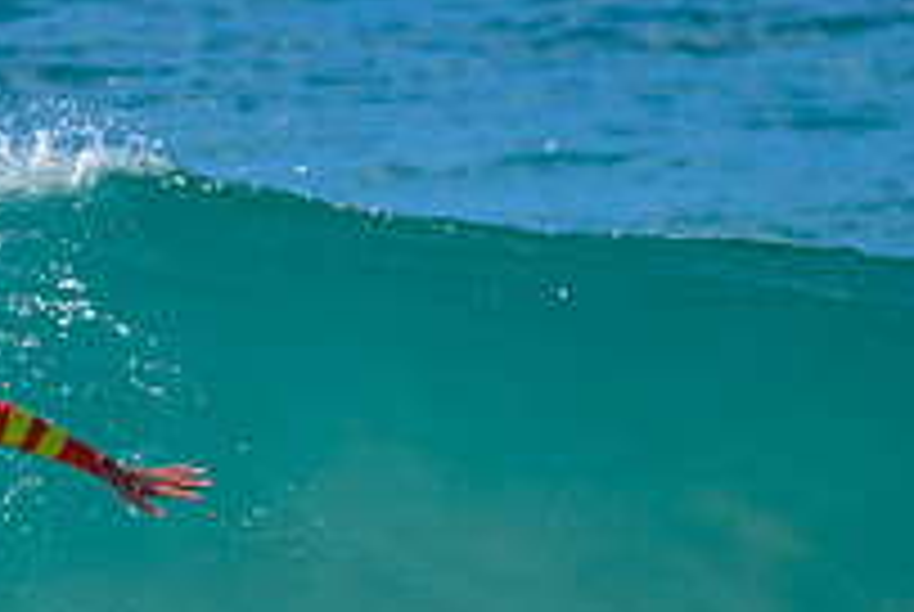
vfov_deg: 0.4
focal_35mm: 3136
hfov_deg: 0.7
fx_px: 79734
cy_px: 489
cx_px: -59
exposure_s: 1/2000
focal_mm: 800
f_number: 6.3
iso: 360
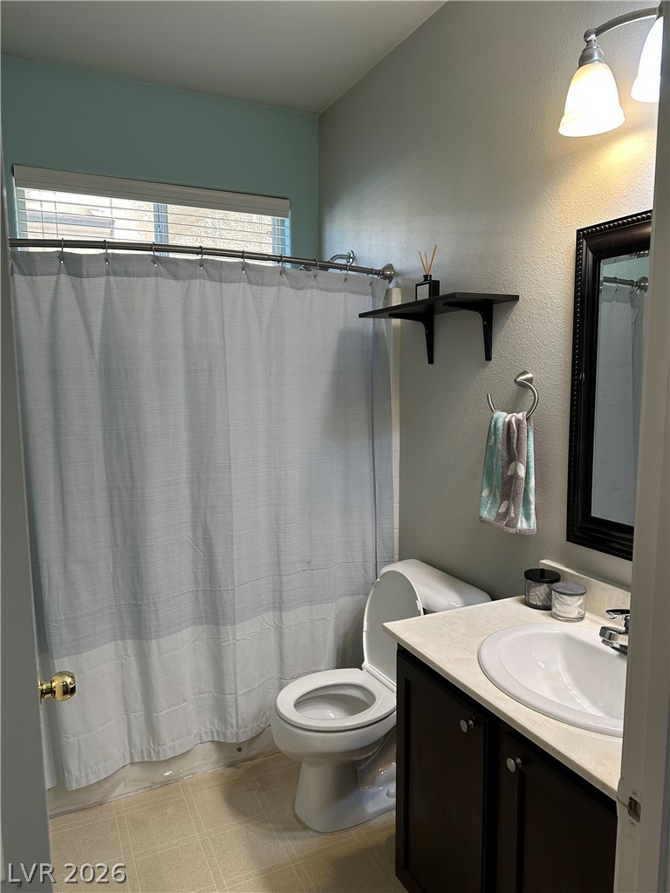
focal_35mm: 24
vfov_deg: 71.6
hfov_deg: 56.8
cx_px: 335
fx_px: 619
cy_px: 446
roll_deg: -0.3
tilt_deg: -7.0
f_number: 1.78
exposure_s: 1/120
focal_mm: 6.86
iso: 125
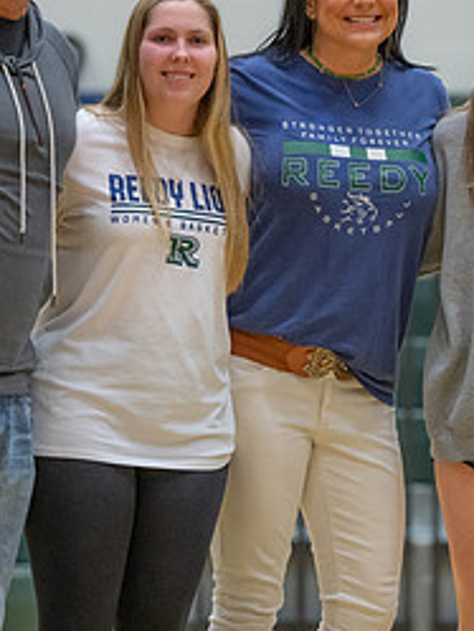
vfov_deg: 6.7
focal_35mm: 297
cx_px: 482
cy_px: 181
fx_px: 5418
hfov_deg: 5.0
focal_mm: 129
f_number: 2.8
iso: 2000
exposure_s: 1/400
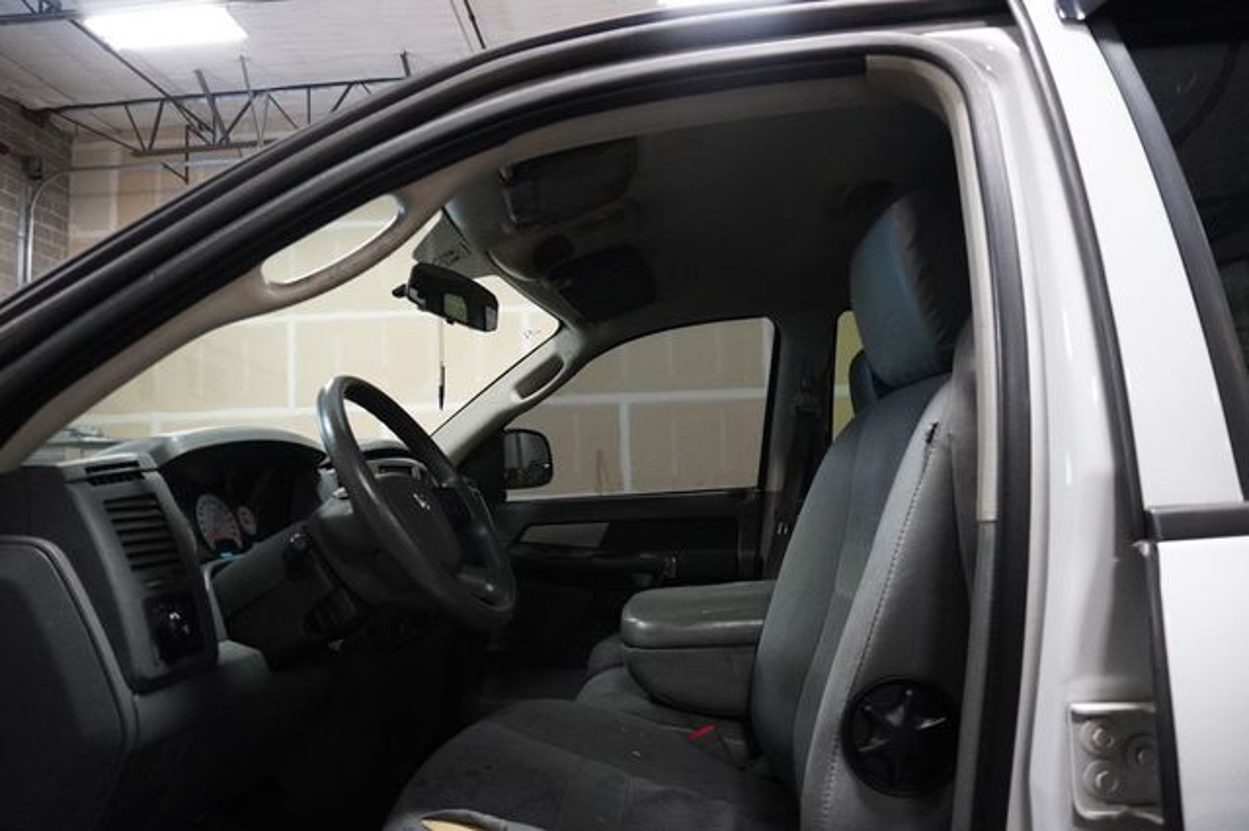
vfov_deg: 53.1
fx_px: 832
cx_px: 624
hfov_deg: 73.8
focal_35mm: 24
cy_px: 416
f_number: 3.5
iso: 4000
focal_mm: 16
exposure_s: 1/160
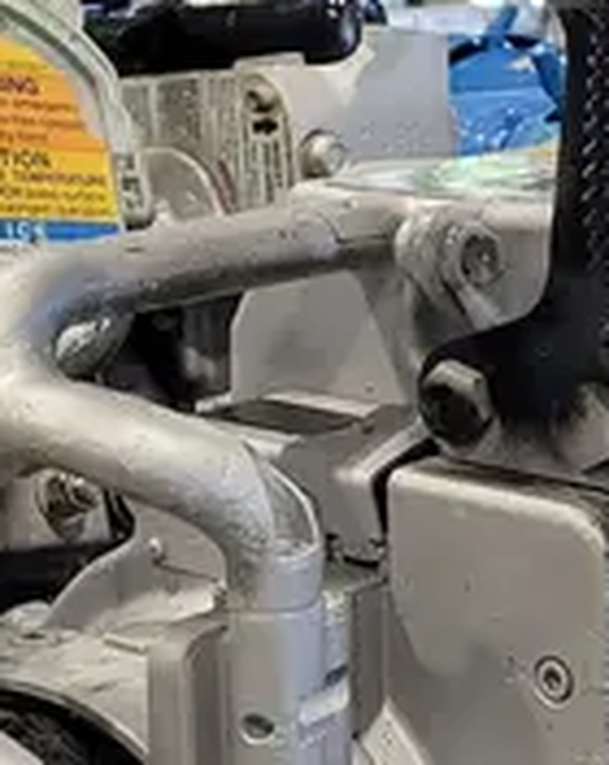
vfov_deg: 18.2
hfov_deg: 14.4
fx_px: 2397
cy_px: 376
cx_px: 531
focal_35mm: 106
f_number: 1.8
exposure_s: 1/120
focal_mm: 5.4
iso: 320
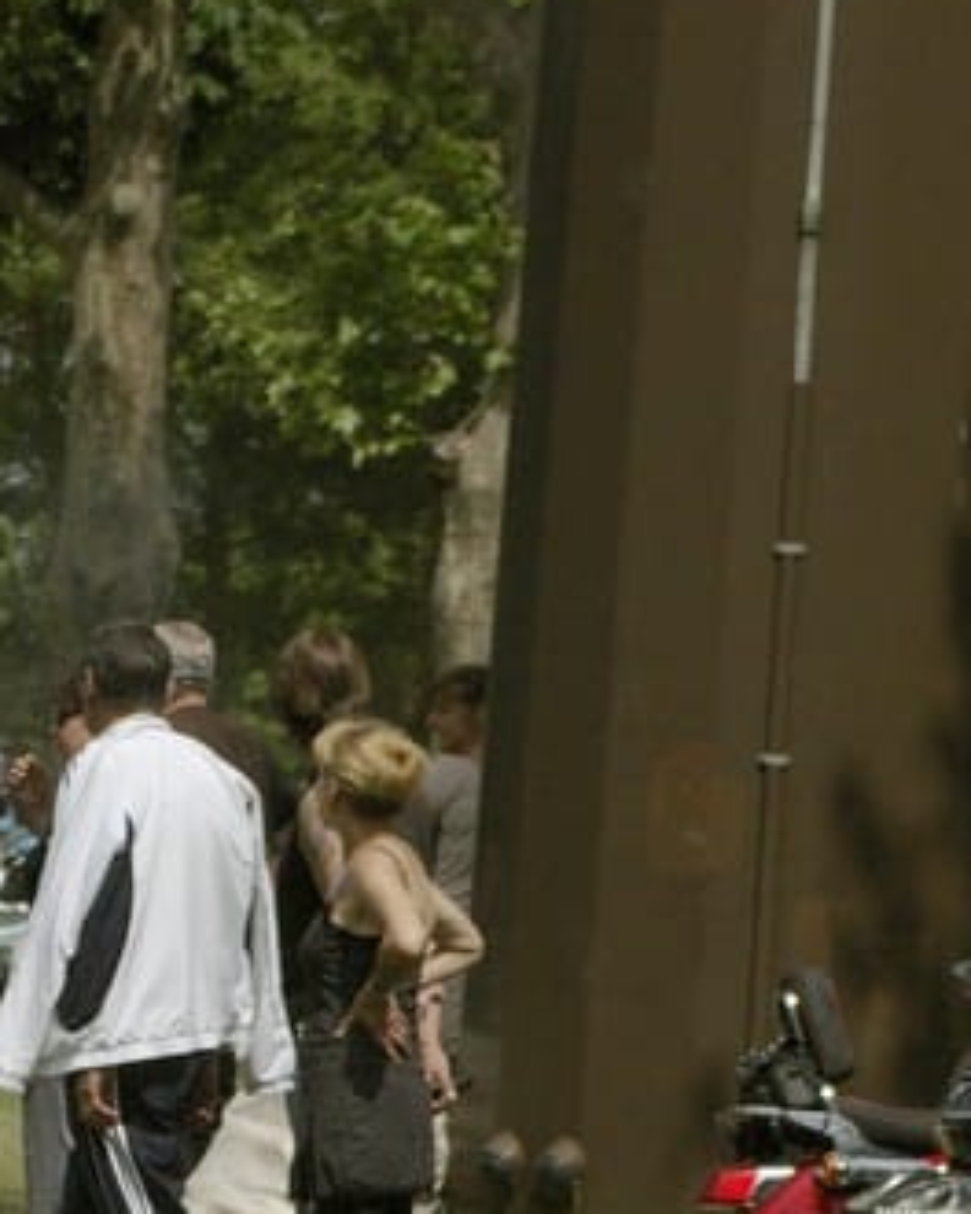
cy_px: 1142
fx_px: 10992
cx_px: -677
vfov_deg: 6.3
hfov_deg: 5.0
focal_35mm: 306
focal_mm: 70
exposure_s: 1/4000
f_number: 5.6
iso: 800
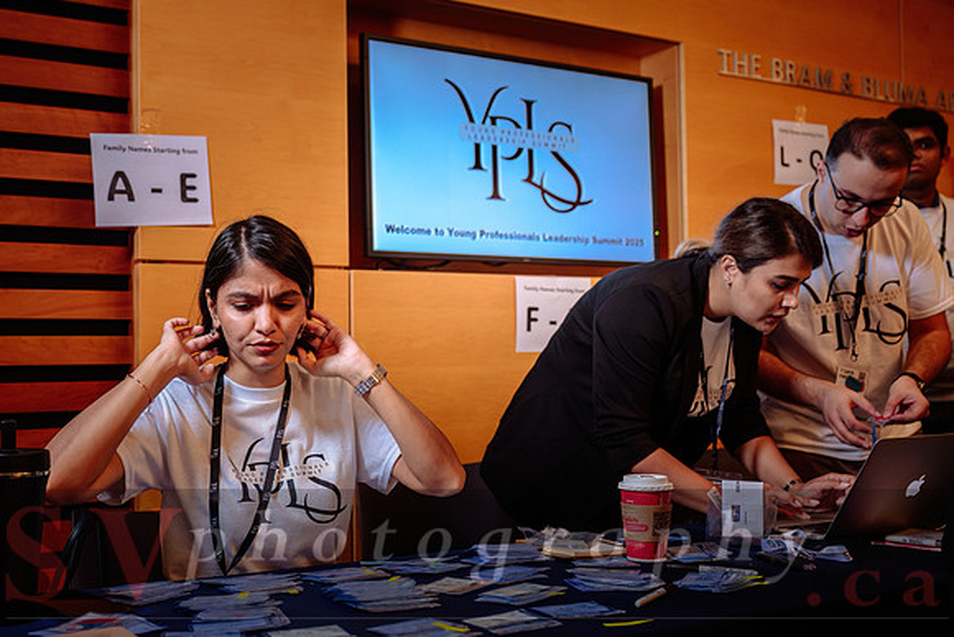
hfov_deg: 47.8
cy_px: 318
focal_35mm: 40
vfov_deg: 33.1
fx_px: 1072
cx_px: 407
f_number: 3.5
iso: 1000
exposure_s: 1/100
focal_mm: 35
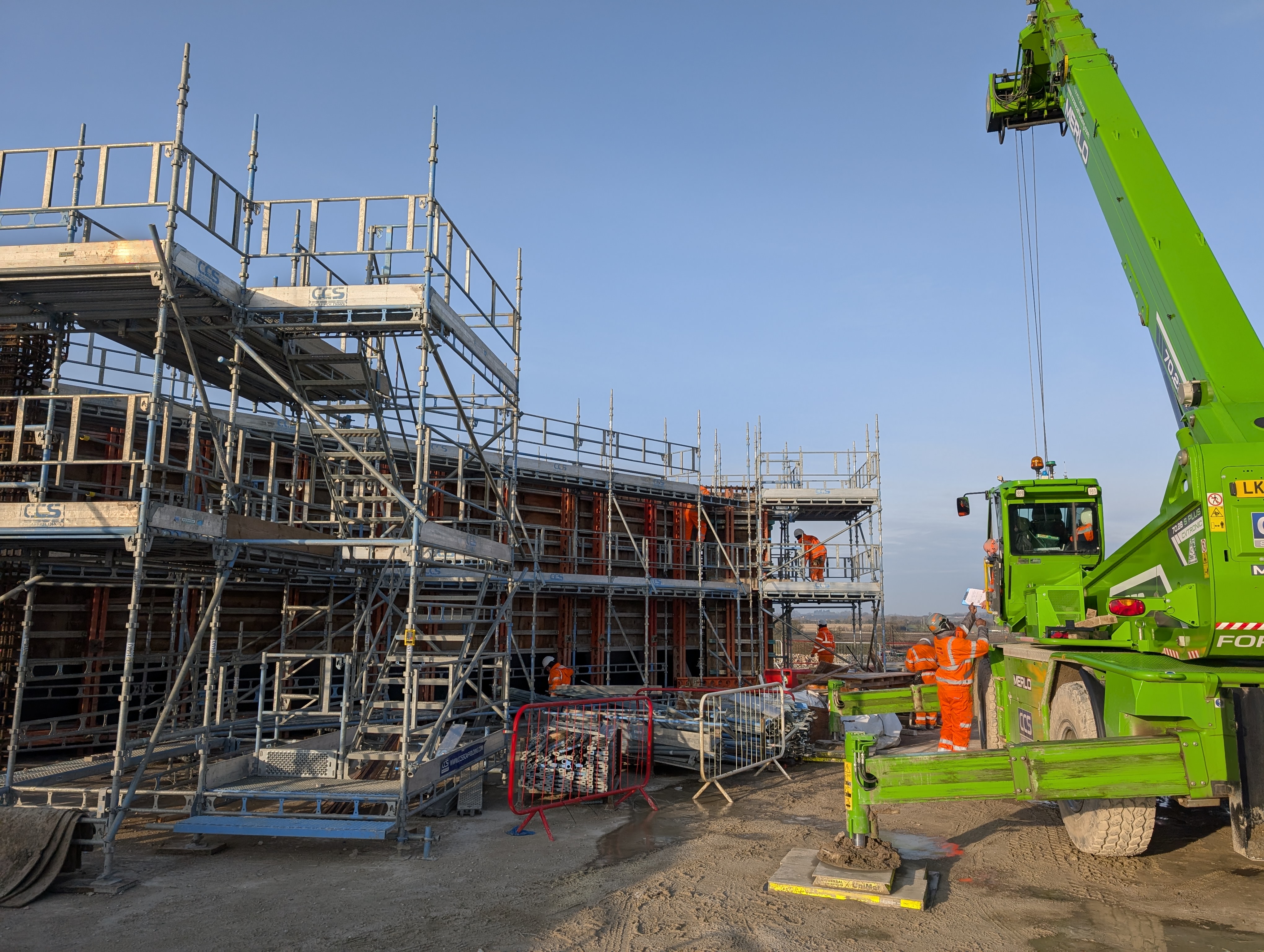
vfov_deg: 56.9
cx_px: 632
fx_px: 878
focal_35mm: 24
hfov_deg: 71.5
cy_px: 476
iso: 19
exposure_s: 1/11364
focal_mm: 6.9
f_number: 1.68
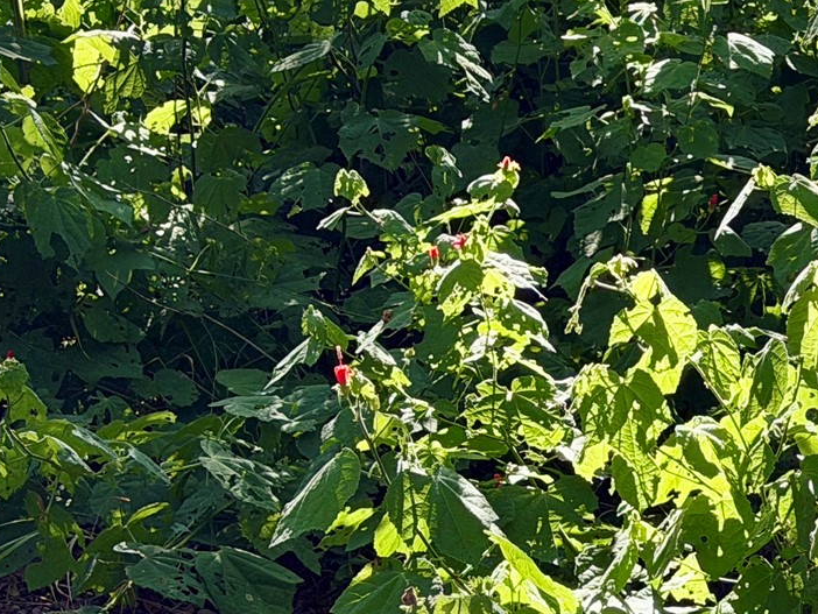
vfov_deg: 10.5
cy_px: -20
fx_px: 3309
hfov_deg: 13.6
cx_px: 1067
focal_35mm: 140
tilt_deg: +9.1
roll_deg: +3.2
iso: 80
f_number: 1.78
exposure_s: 1/928
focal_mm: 6.76
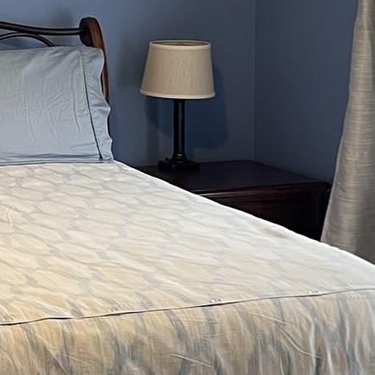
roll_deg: +1.4
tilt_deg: -5.9
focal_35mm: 114
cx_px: -85
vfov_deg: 15.2
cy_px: 112
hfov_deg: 14.7
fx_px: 1397
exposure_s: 1/60
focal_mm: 5.1
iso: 125
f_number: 1.6
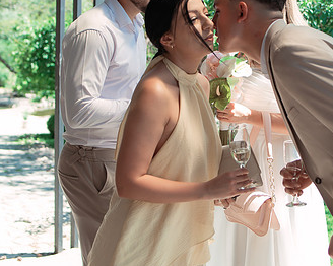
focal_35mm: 70
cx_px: 247
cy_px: 83
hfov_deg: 26.8
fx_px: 689
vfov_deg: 21.7
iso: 125
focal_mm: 35
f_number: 3.2
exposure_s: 1/400
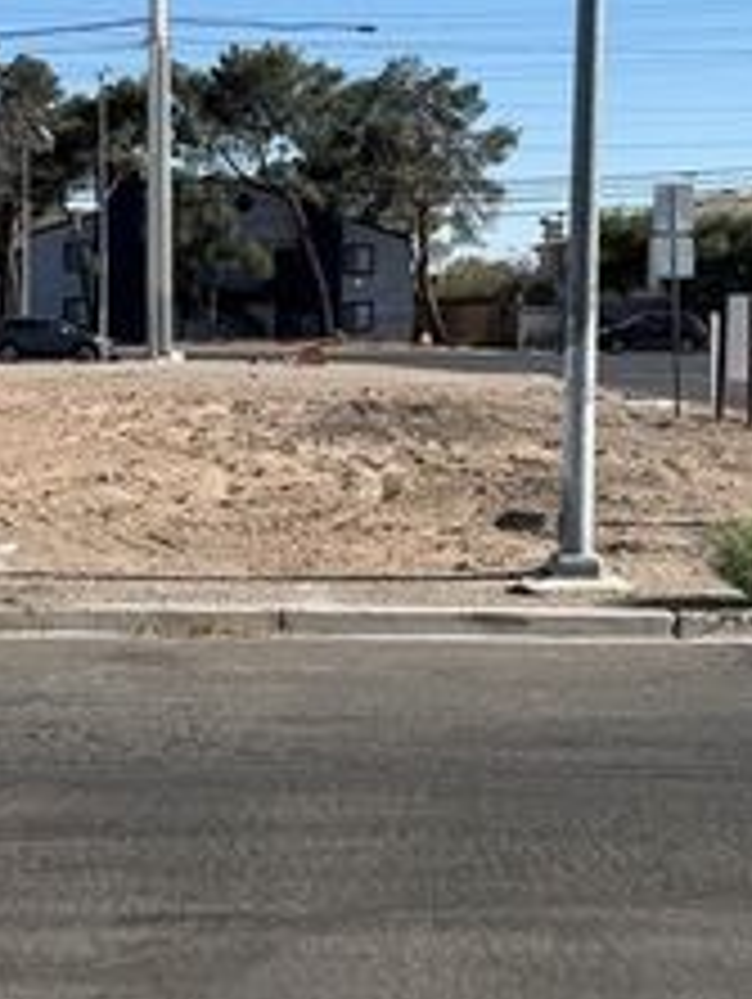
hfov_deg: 20.4
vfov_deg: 27.0
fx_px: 2082
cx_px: 243
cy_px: 412
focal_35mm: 72
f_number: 1.78
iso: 80
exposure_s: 1/4673
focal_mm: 6.76
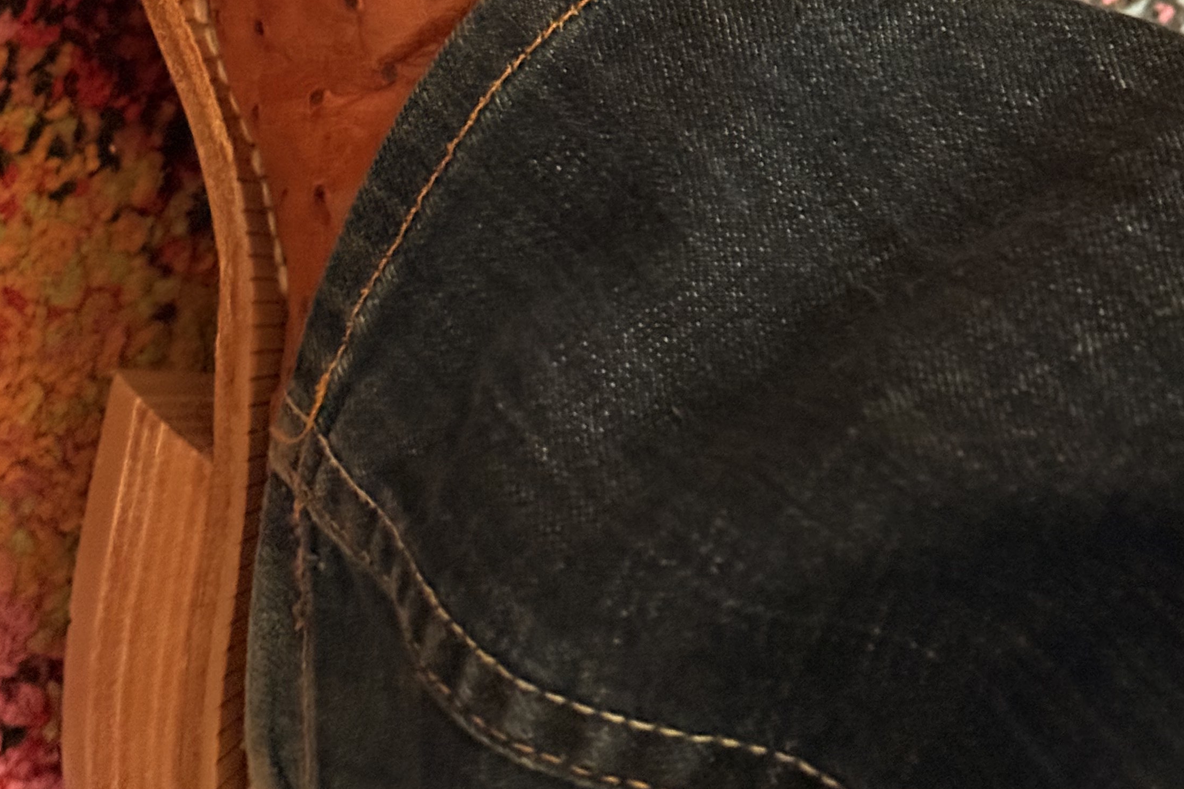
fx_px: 2993
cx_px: 464
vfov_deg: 14.7
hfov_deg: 22.3
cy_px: -59
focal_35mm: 91
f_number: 1.78
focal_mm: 6.76
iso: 640
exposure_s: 1/20
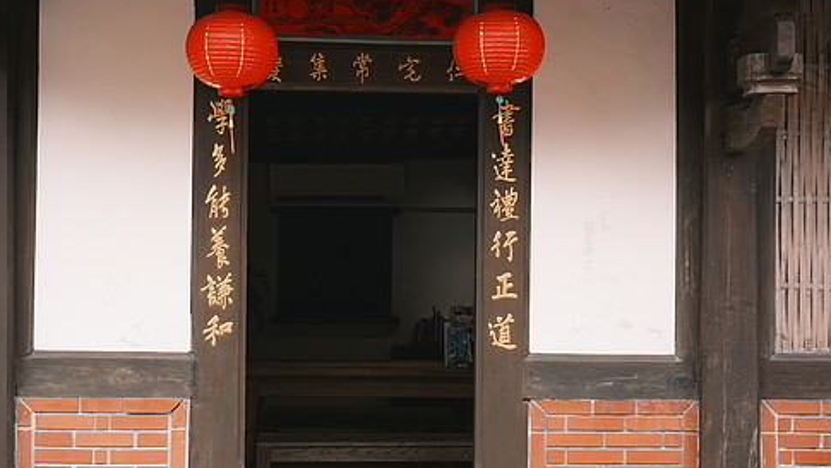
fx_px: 1300
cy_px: 266
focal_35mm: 59
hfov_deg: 35.4
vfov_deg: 20.4
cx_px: 346
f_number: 4
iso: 200
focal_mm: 35
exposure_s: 1/200
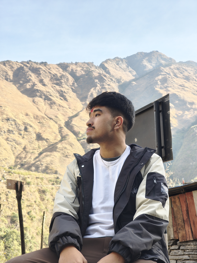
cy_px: 132
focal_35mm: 50
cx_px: 98
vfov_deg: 38.2
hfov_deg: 29.1
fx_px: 379
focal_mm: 7.1
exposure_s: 1/100
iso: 73
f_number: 2
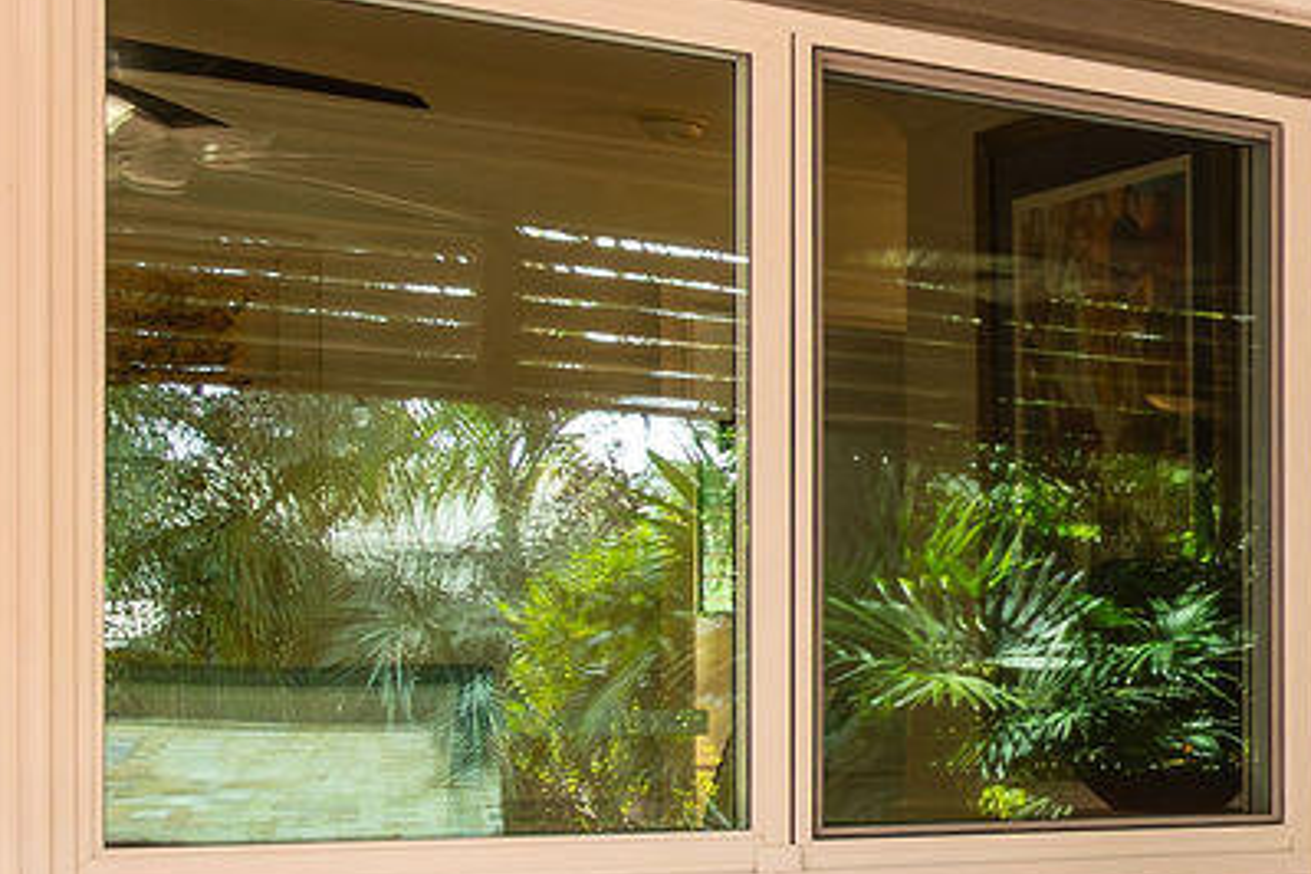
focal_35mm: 73
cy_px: 692
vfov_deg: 18.5
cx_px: 2721
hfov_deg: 17.7
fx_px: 2658
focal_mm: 14
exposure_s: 1/50
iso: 640
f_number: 8
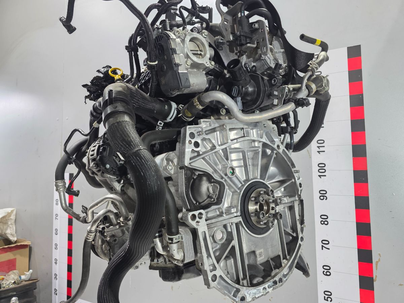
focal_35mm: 23
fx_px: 268
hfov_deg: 73.9
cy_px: 152
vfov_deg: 58.9
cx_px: 202
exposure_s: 1/100
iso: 320
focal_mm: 6.3
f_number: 1.7
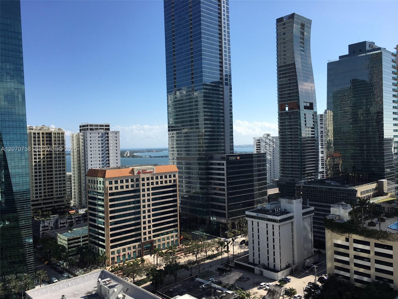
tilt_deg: -1.6
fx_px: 333
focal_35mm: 29
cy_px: 150
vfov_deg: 48.2
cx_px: 199
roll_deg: +0.6
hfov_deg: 61.7
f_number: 2.2
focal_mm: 4.15
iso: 25
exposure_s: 1/2198
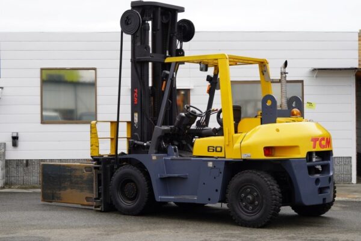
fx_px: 752
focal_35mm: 75
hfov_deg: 27.0
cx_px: 180
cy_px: 120
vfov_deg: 18.2
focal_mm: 50
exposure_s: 1/125
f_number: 6.3
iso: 100
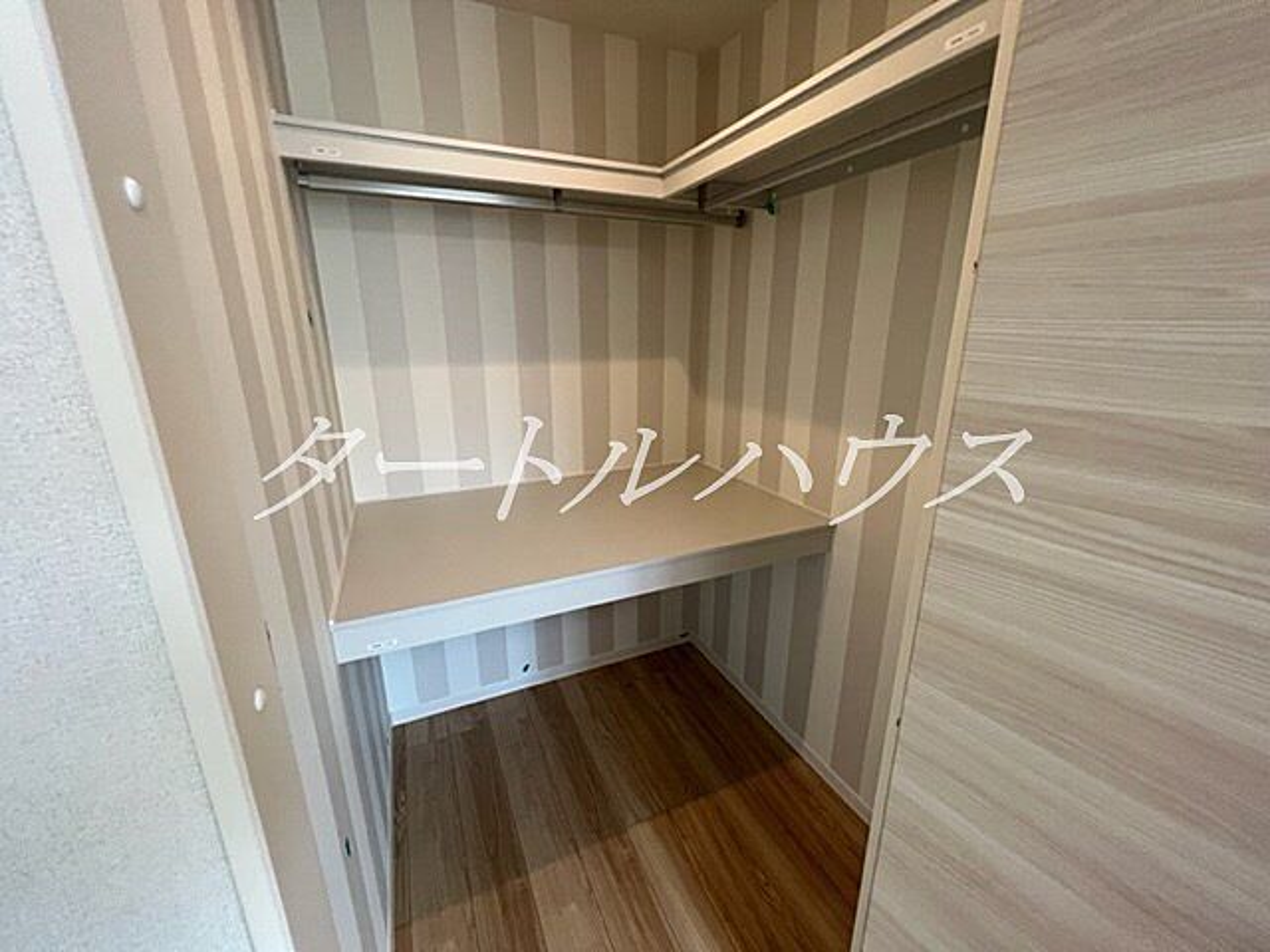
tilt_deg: -15.2
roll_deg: +0.2
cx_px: 635
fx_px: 477
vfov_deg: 89.9
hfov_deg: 106.2
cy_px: 476
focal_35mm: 13
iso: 125
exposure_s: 1/101
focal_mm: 1.57
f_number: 1.8
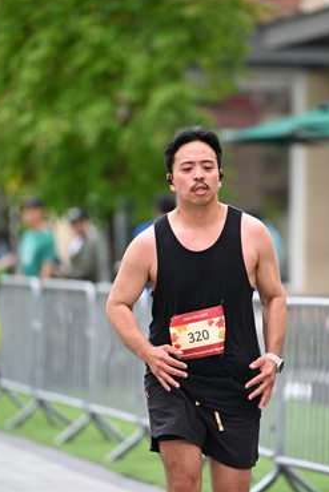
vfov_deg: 6.9
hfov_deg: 4.6
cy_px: 263
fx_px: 4067
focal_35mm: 297
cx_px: 206
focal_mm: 200
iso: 1600
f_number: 2.8
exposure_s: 1/3200
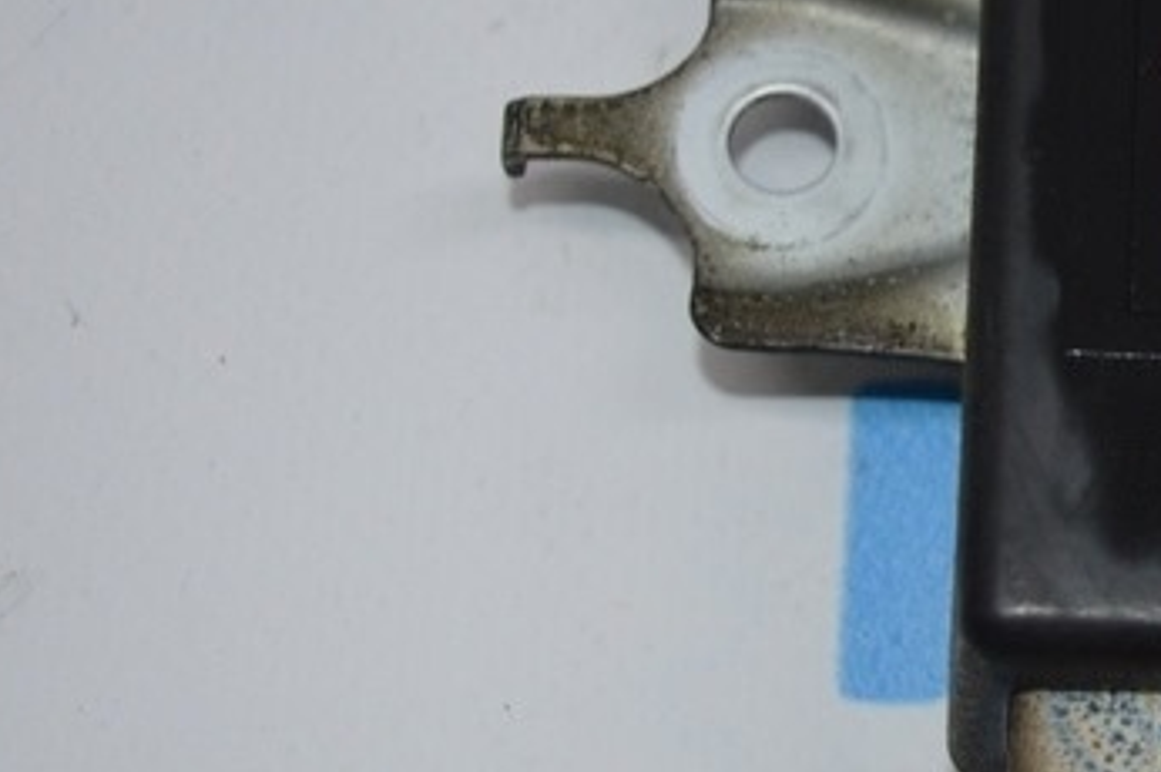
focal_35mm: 137
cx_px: 1466
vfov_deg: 10.0
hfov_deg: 14.4
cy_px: 310
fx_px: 4429
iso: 360
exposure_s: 1/125
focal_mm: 31
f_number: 4.2
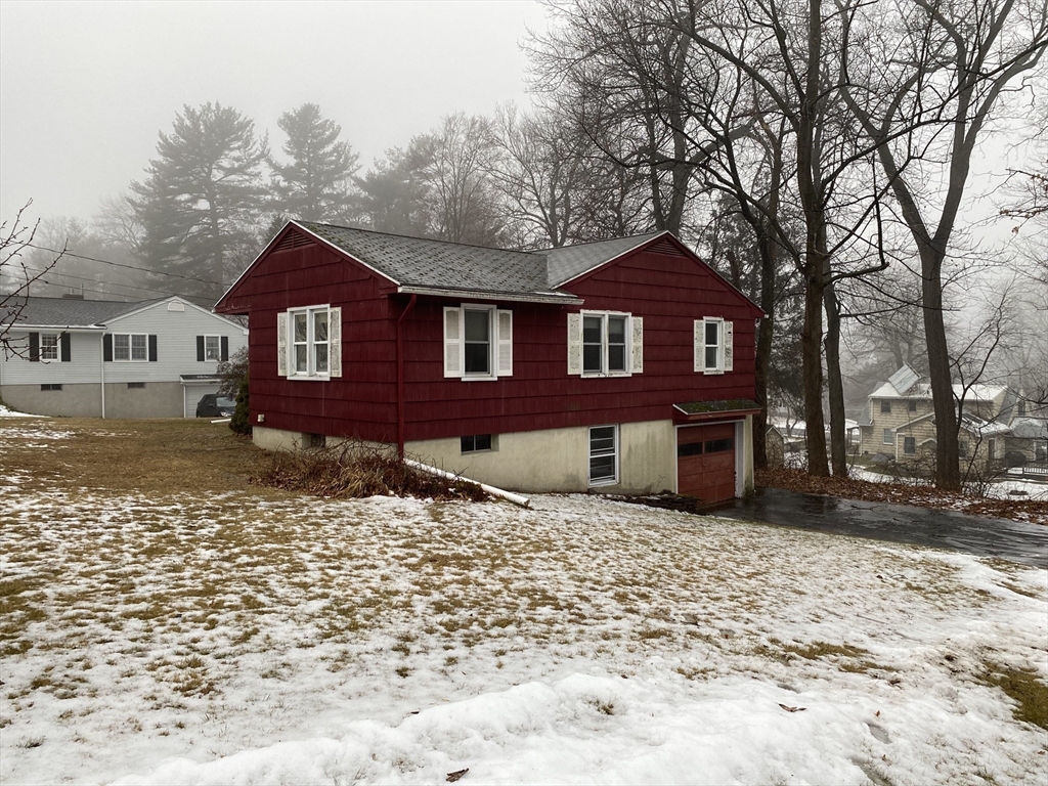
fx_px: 787
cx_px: 524
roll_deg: -0.3
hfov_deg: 67.3
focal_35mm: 26
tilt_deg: -2.2
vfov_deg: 53.1
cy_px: 393
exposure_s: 1/122
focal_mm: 4.25
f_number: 1.8
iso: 64
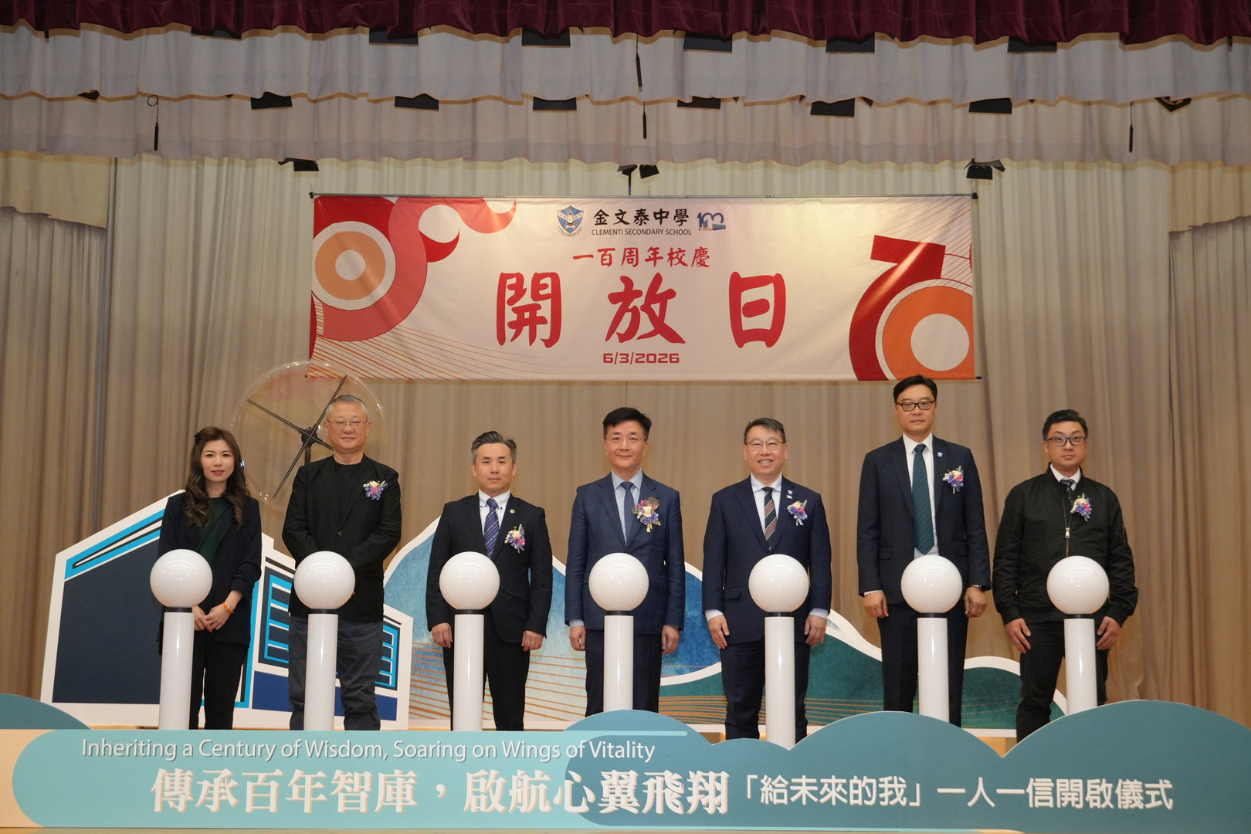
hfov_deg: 38.9
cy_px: 417
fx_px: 1772
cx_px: 626
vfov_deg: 26.5
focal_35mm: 51
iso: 1600
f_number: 4.5
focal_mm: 34
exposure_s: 1/160
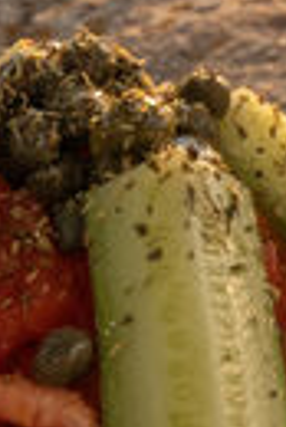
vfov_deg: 6.5
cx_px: -201
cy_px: 99
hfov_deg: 4.4
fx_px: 3732
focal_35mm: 314
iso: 400
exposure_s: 1/25
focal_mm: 45.5
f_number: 20
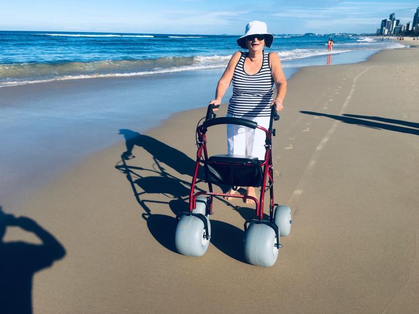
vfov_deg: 48.2
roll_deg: +0.5
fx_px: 351
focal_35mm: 29
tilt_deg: -19.2
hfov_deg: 61.7
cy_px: 157
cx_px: 210
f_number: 2.2
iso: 25
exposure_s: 1/2198
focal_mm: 4.15
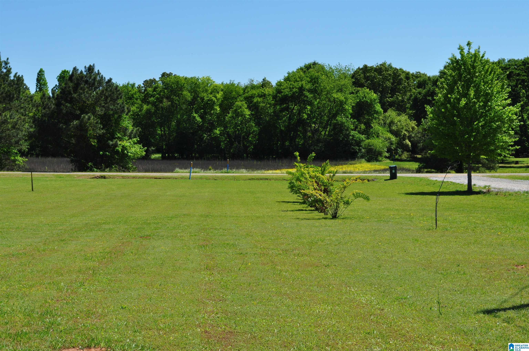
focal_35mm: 60
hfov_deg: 33.4
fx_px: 881
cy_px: 176
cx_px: 264
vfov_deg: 22.6
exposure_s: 1/400
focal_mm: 40
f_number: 10
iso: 200
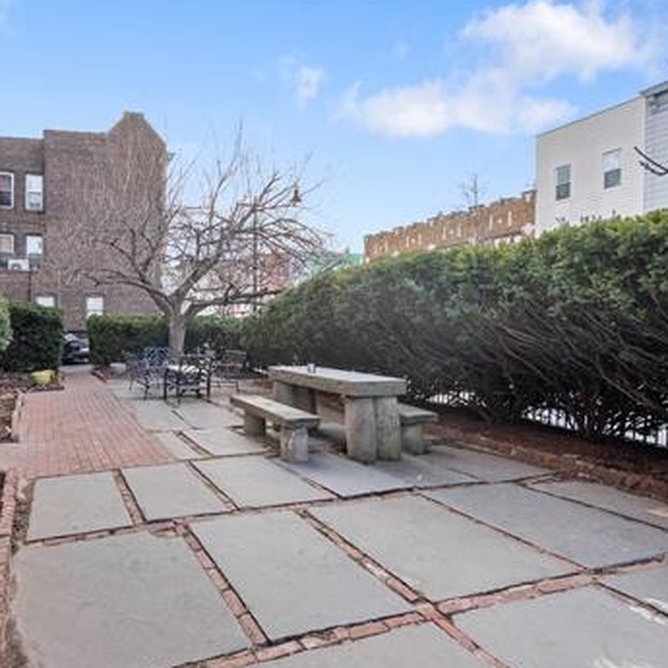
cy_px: 334
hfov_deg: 67.9
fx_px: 458
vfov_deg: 72.1
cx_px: 173
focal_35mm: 21
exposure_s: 1/5
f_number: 8
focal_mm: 16
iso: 100
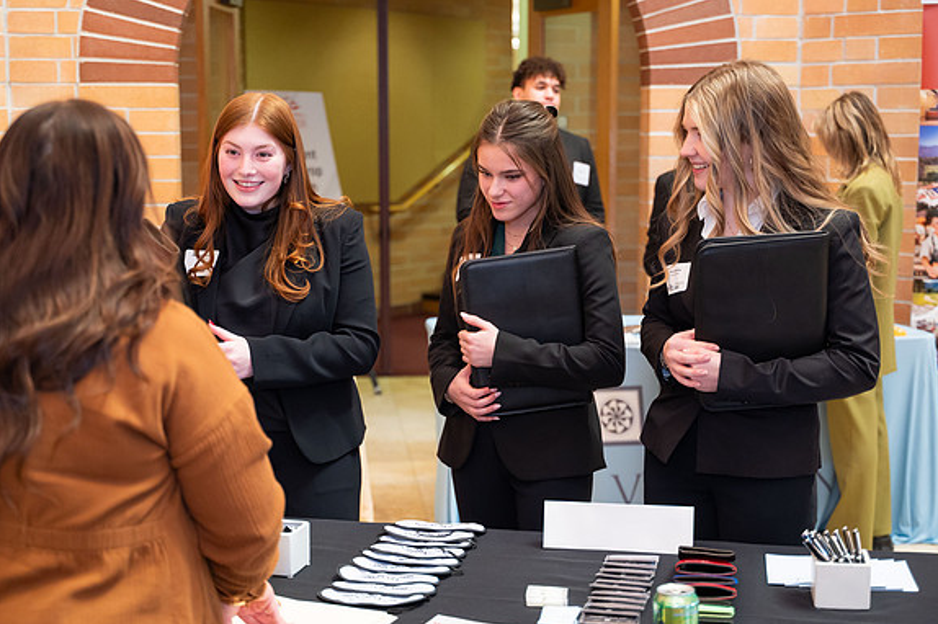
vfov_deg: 25.5
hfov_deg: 37.5
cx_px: 472
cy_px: 314
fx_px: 1380
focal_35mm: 53
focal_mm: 52
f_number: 2.8
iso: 2500
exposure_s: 1/200
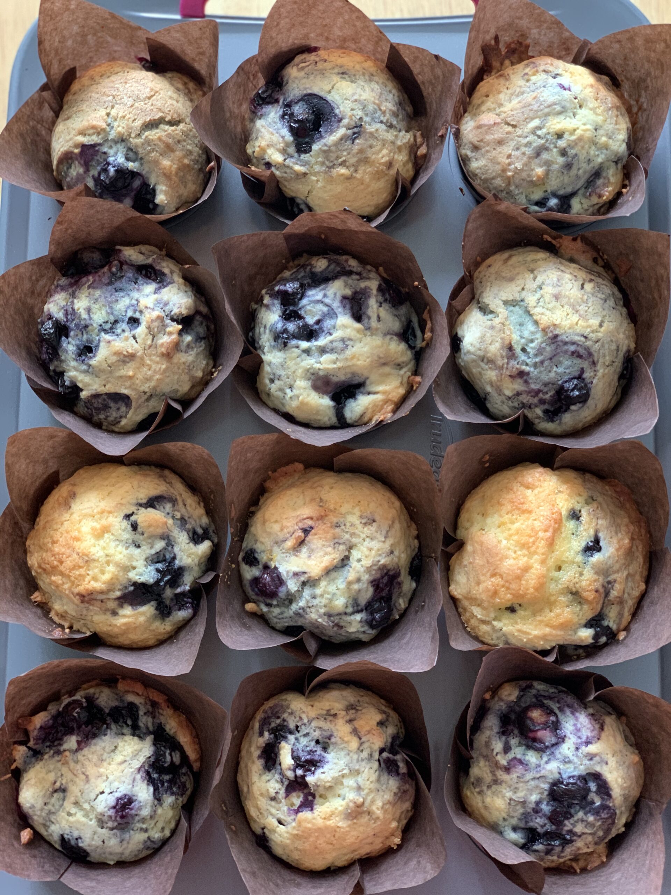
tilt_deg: -80.3
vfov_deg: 36.8
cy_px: 448
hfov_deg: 28.0
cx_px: 336
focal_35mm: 52
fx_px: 1344
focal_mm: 6
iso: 160
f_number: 2.4
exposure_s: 1/60
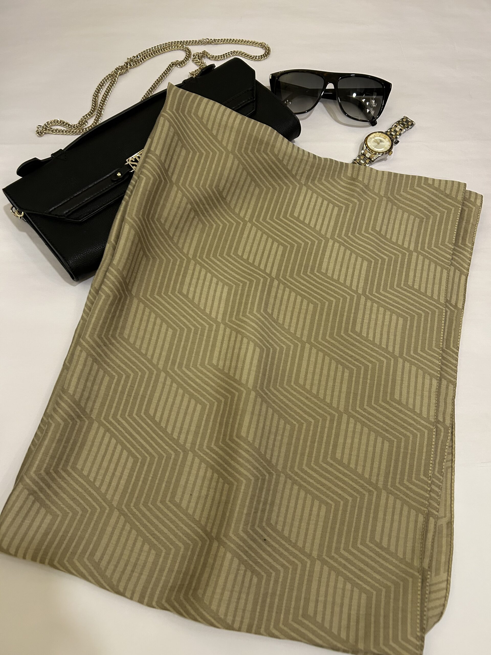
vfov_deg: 67.3
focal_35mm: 26
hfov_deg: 53.1
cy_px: 328
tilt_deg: -66.0
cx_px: 246
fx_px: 492
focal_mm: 5.7
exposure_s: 1/50
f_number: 1.5
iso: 200
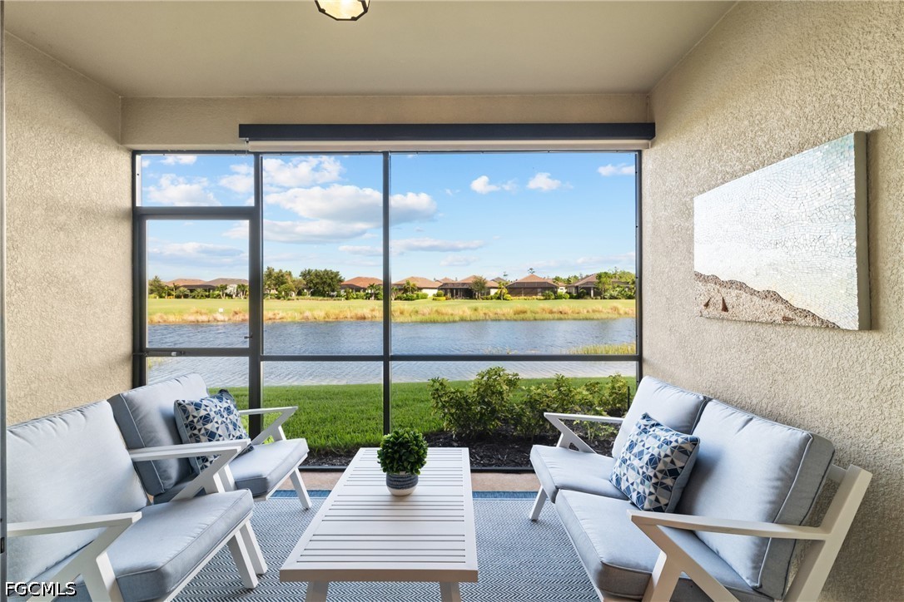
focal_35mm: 16
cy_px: 301
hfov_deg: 96.7
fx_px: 402
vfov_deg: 73.7
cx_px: 452
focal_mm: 16
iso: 640
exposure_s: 1/40
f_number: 9
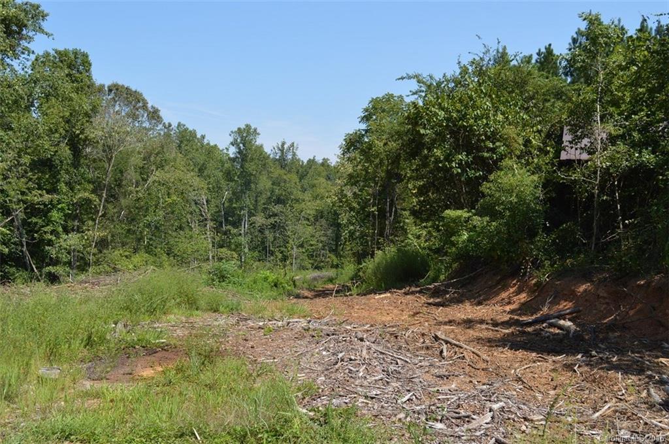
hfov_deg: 46.5
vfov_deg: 31.8
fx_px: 779
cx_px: 334
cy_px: 222
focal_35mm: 42
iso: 100
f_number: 7.1
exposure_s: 1/200
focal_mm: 28
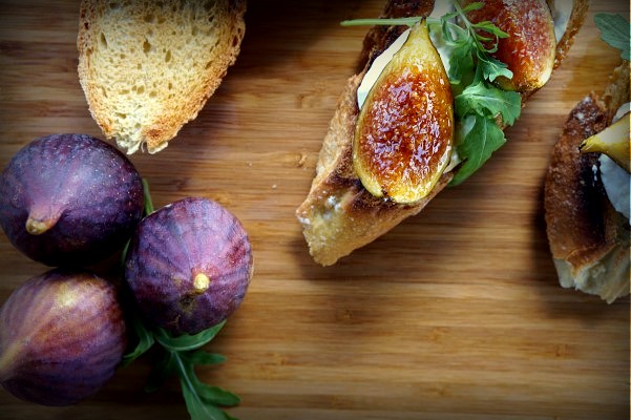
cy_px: 210
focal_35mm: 46
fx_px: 815
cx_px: 316
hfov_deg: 42.3
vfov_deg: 28.9
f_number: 4.5
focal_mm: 31
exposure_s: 1/80
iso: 100
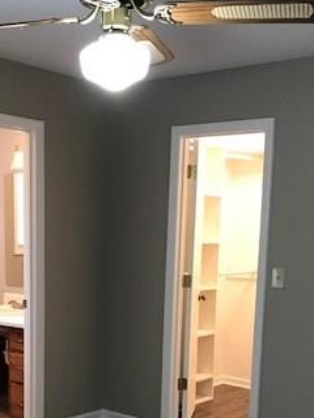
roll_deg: -0.9
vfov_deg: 33.2
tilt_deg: -9.8
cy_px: 344
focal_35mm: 56
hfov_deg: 25.9
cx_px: 102
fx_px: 677
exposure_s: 1/15
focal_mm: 3.99
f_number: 1.8
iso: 64
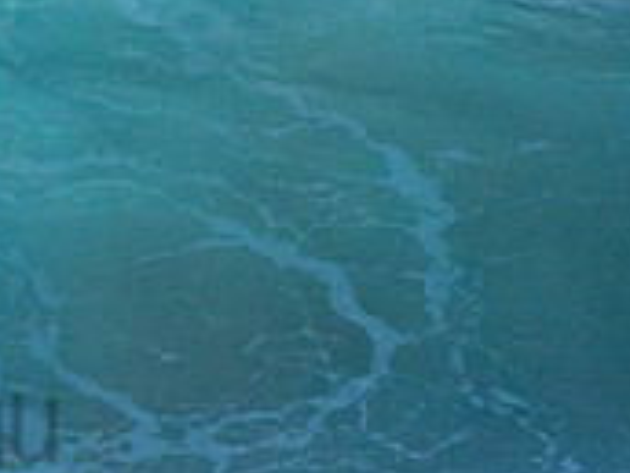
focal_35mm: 2335
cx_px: -330
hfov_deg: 0.8
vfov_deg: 0.6
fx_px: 42496
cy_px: 380
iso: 560
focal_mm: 480
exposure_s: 1/1250
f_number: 5.6
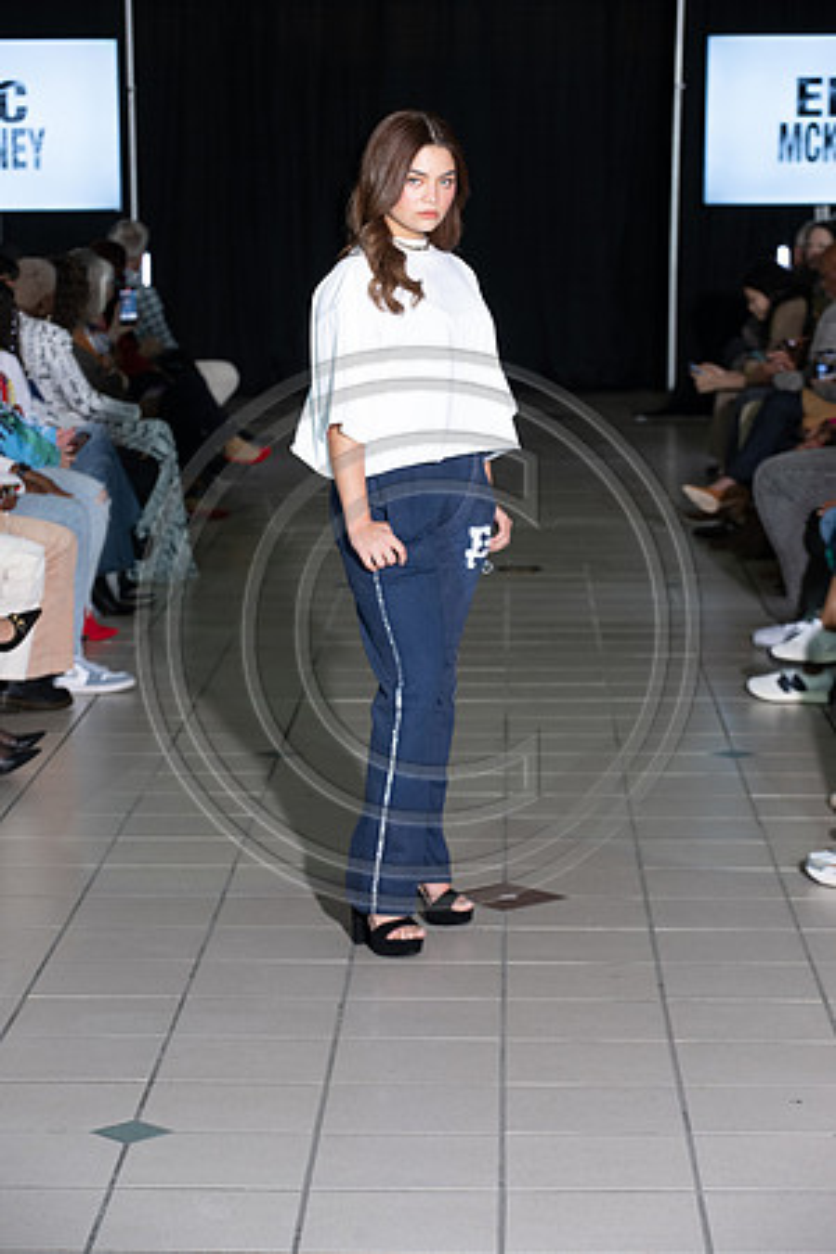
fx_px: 3483
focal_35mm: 100
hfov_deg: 13.7
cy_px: 627
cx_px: 418
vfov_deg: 20.4
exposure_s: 1/160
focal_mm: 100
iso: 1250
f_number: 5.6
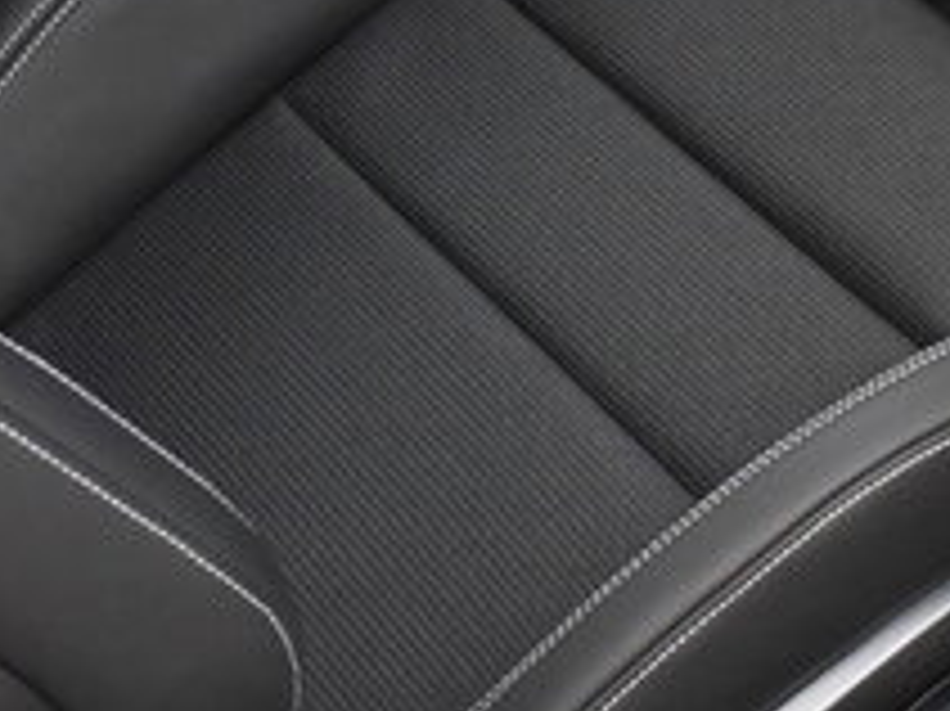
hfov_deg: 15.3
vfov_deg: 11.0
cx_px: 529
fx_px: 3528
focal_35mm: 129
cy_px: -428
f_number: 4.2
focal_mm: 24.5
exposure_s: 1/30
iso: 2000
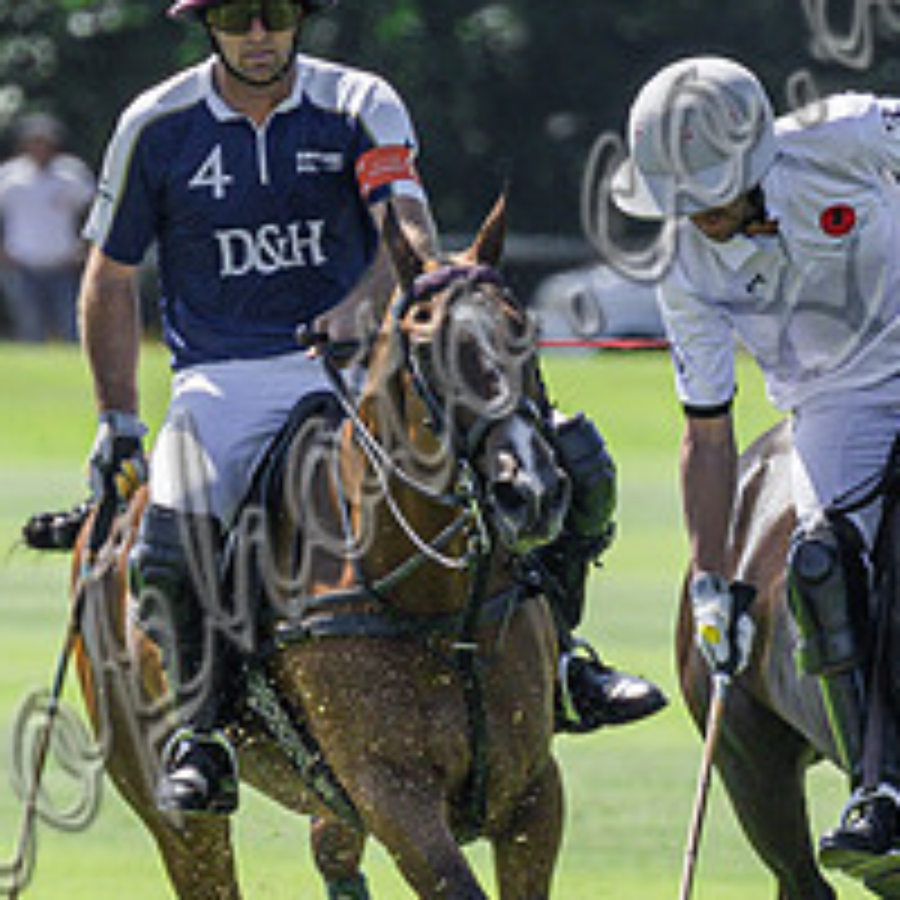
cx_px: 724
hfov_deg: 0.8
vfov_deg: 0.8
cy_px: 819
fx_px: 64478
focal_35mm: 2192
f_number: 5.6
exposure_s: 1/1250
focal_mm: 400
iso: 320
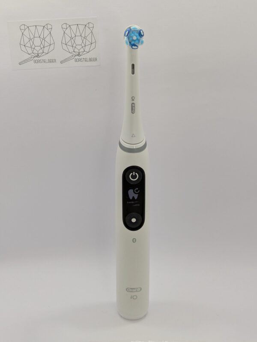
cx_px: 128
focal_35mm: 48
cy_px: 171
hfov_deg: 30.3
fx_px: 474
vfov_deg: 39.6
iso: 63
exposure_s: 1/128
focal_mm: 6.81
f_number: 1.85
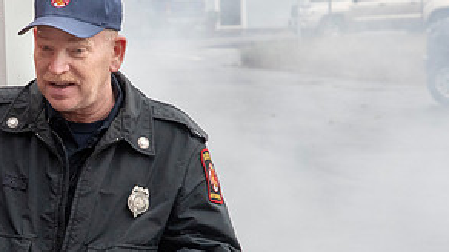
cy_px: 162
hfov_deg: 8.6
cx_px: 57
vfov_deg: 4.9
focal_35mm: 250
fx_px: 2975
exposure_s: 1/1600
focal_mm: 80
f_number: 8
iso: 1600
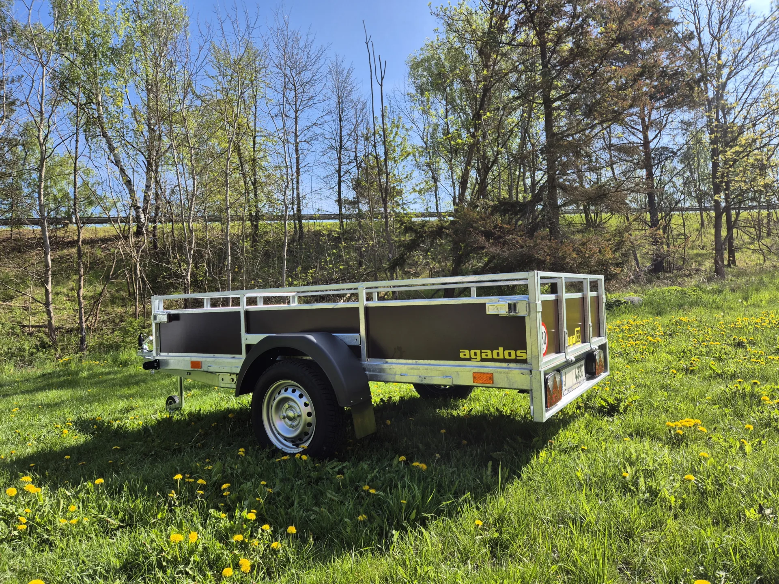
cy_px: 292
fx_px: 518
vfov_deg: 58.9
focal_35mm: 23
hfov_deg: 73.9
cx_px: 390
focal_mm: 5.4
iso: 25
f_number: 1.8
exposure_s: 1/990
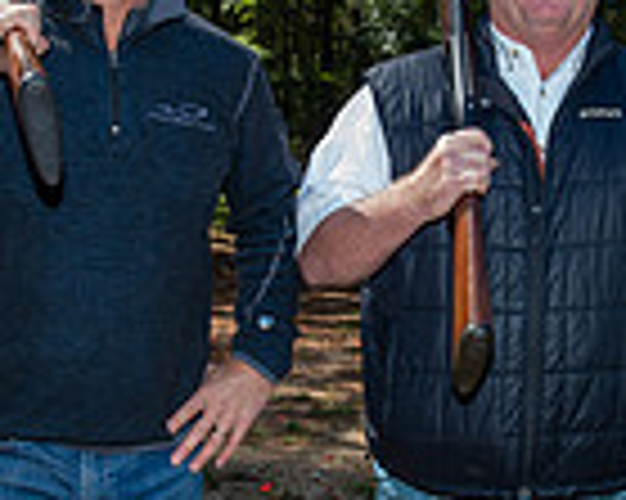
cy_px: 275
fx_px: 1592
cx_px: 324
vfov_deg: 17.8
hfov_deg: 22.2
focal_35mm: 86
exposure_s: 1/160
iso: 125
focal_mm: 22
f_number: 4
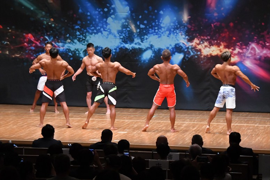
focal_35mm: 150
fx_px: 1124
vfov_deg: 9.1
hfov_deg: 13.7
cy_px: 90
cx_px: 135
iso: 8000
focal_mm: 100
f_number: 5.6
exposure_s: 1/400
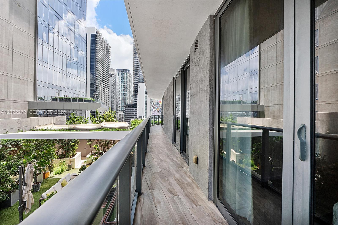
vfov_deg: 77.3
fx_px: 141
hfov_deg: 100.4
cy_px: 112
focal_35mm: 15
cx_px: 169
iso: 400
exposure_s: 1/160
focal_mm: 10
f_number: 9
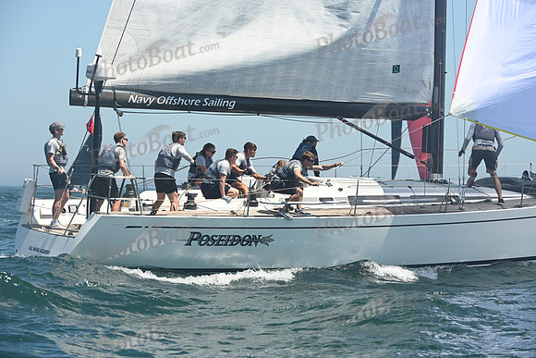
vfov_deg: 10.2
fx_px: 2010
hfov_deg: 15.2
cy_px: 179
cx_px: 268
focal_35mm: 135
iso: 320
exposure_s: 1/1000
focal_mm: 135
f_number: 6.3
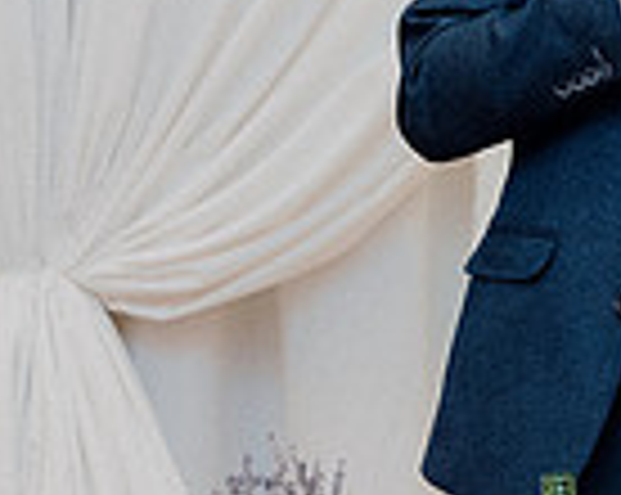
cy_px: 119
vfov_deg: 5.6
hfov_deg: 6.8
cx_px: 1292
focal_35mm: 276
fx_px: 5065
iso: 3200
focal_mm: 70
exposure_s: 1/160
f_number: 3.5
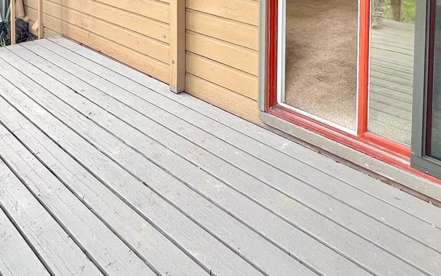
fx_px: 397
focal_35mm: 33
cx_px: 183
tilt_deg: -3.3
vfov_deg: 31.1
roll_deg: -0.2
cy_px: -70
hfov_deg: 57.8
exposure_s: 1/99
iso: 64
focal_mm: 1.57
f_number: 1.8
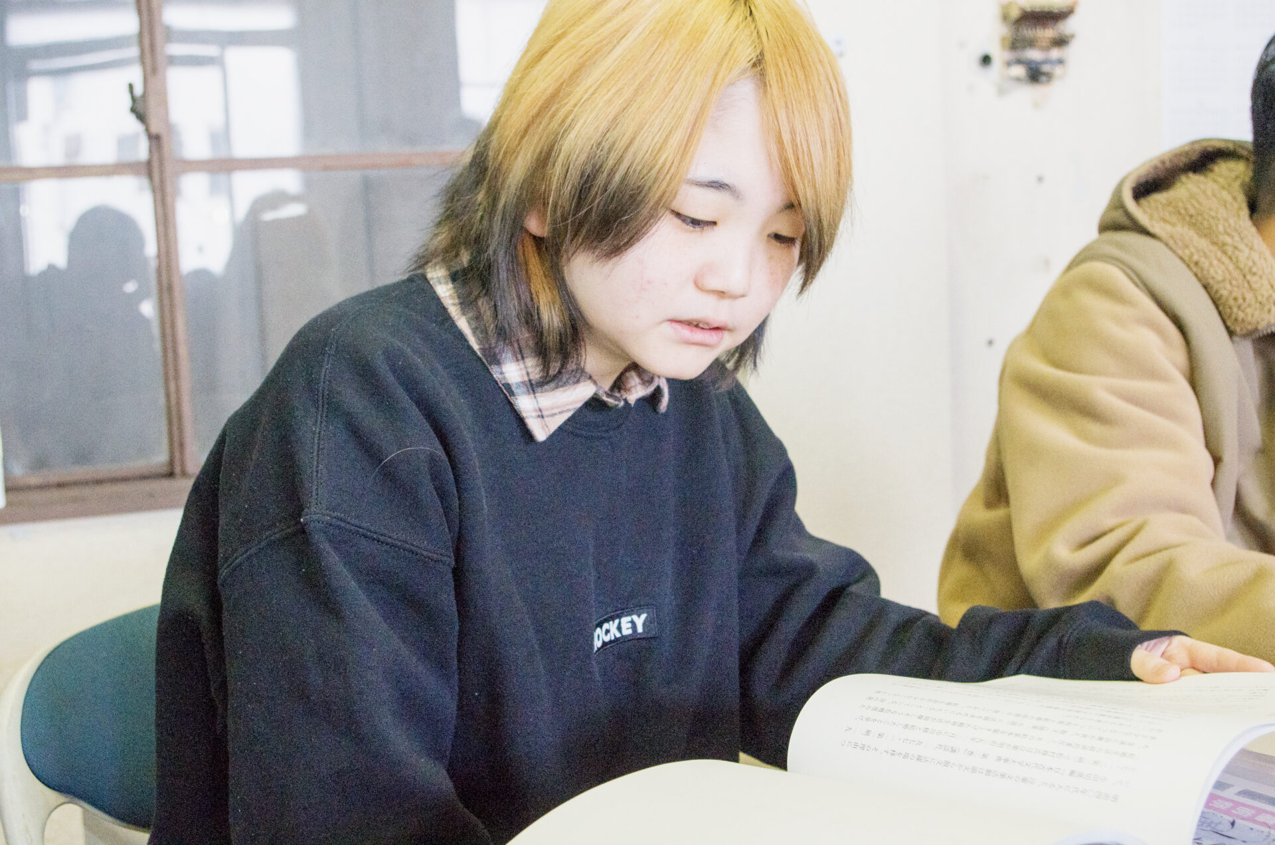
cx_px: 638
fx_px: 1626
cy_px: 422
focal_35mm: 46
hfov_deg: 42.8
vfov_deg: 29.1
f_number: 5.6
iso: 3200
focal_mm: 30.63
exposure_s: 1/160
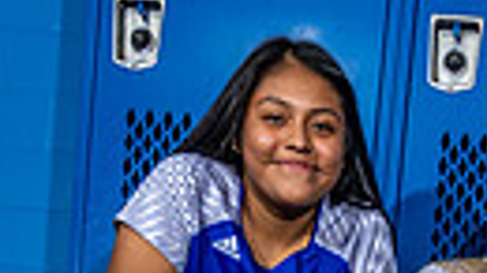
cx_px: 457
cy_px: 711
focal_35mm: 87
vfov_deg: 11.0
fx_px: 1123
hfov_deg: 23.7
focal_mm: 24
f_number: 8
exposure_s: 1/125
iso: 100
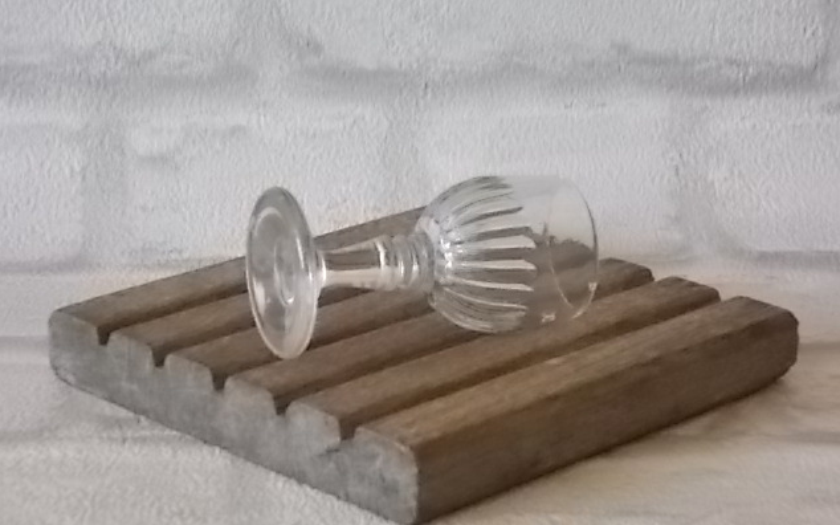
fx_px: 2426
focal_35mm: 106
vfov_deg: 12.3
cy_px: 211
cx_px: 419
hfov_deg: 19.6
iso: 800
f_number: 5.5
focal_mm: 17.6
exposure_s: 1/60
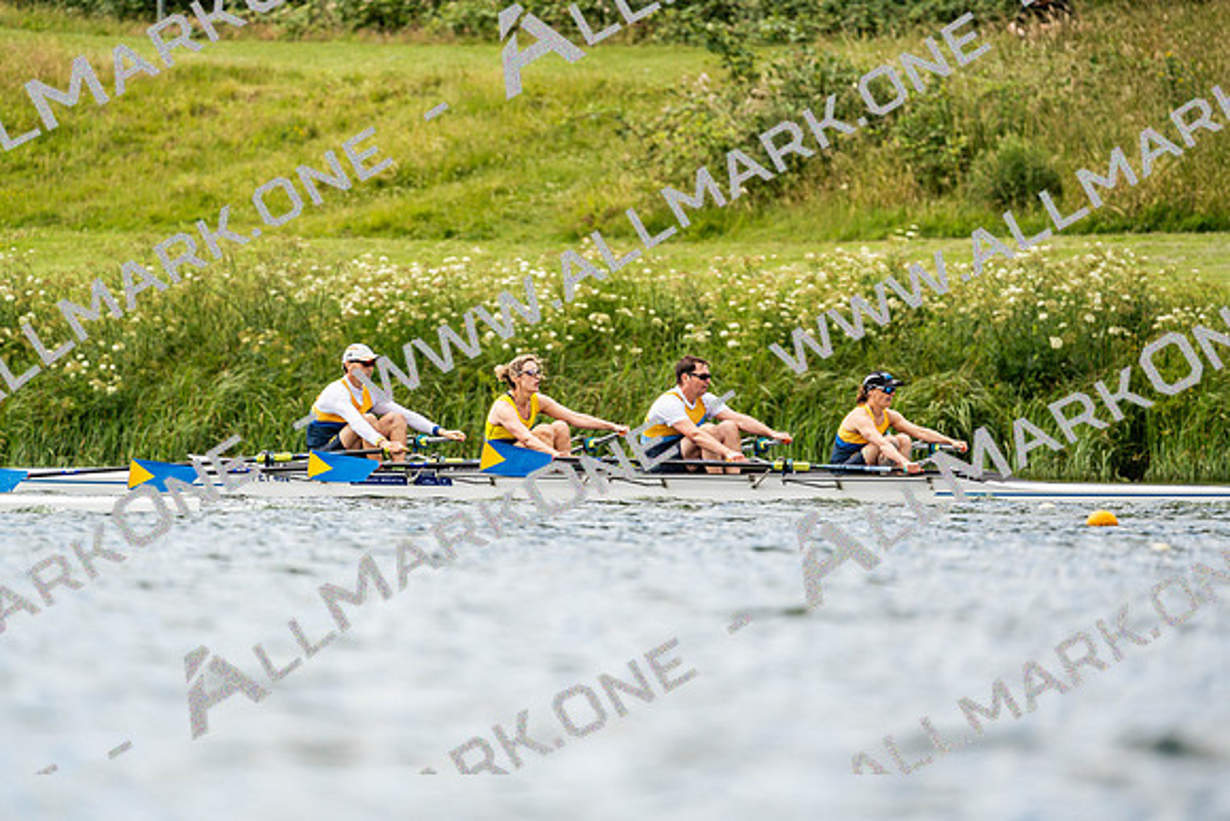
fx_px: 20504
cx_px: 615
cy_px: 410
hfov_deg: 3.4
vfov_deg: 2.3
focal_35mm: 600
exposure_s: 1/2000
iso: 400
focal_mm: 600
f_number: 6.3
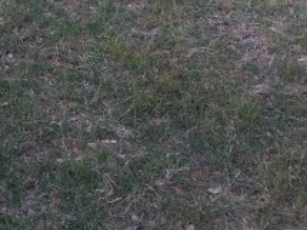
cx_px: -89
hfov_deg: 17.2
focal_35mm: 108
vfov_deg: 13.1
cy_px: -83
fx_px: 957
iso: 25
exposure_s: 1/120
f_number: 2.2
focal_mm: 4.15
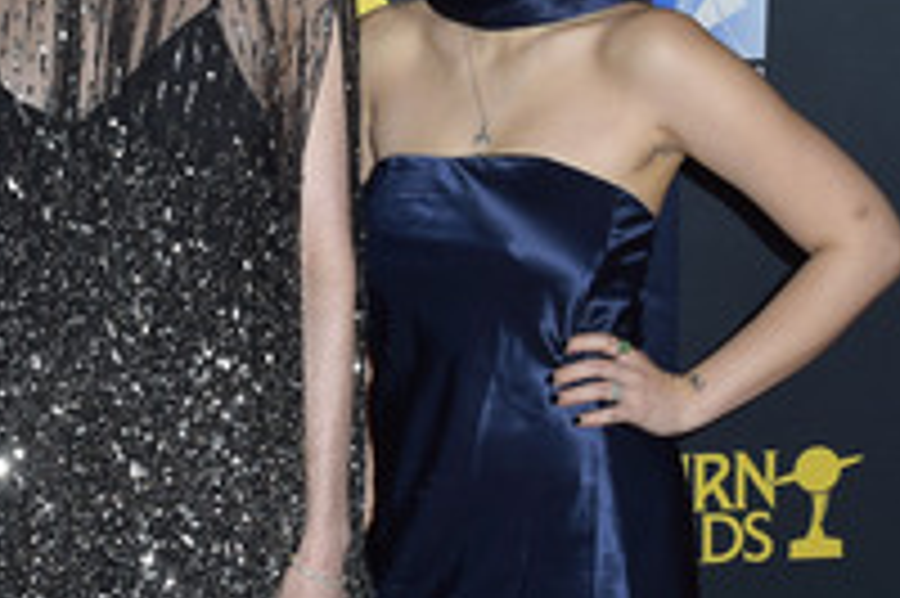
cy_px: 184
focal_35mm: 90
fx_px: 2248
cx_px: 148
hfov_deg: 22.3
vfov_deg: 15.1
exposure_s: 1/250
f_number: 6.3
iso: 250
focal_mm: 40
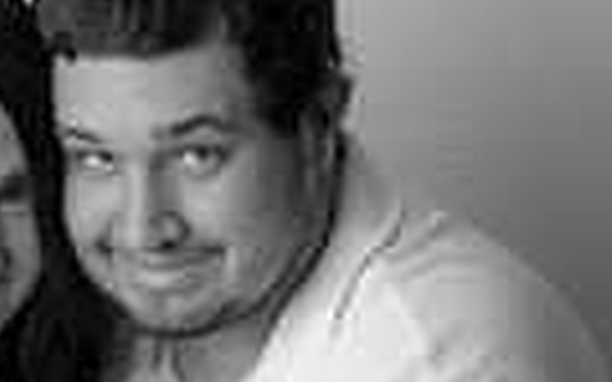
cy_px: 360
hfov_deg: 12.3
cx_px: 68
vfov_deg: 7.7
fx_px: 2819
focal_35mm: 169
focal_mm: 50
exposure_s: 1/160
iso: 100
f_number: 3.5
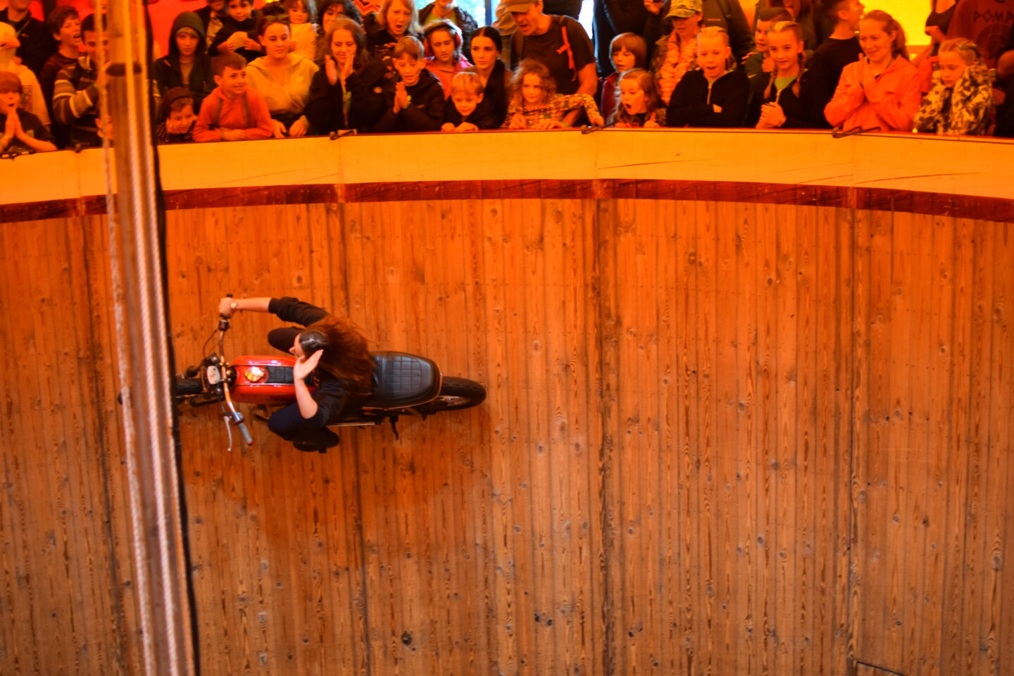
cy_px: 338
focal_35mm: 52
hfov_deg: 37.9
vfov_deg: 25.8
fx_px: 1479
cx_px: 507
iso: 1800
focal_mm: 35
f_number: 2
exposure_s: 1/500
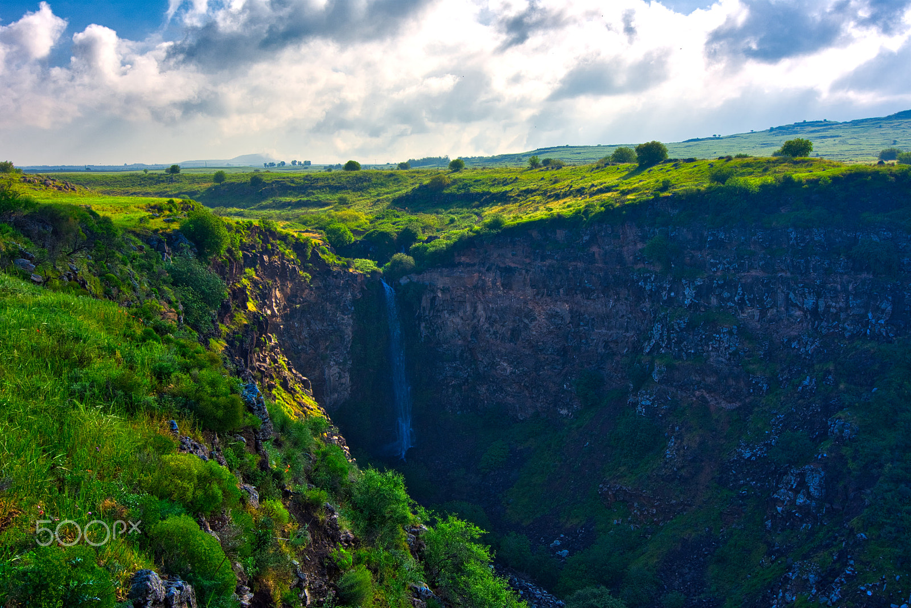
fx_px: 1063
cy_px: 304
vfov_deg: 31.9
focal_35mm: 42
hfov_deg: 46.4
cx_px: 456
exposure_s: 1/250
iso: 100
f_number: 11
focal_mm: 28
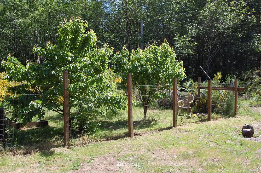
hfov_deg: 49.6
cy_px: 86
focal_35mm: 39
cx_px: 130
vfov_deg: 34.1
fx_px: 282
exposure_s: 1/200
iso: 400
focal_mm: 26
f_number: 10
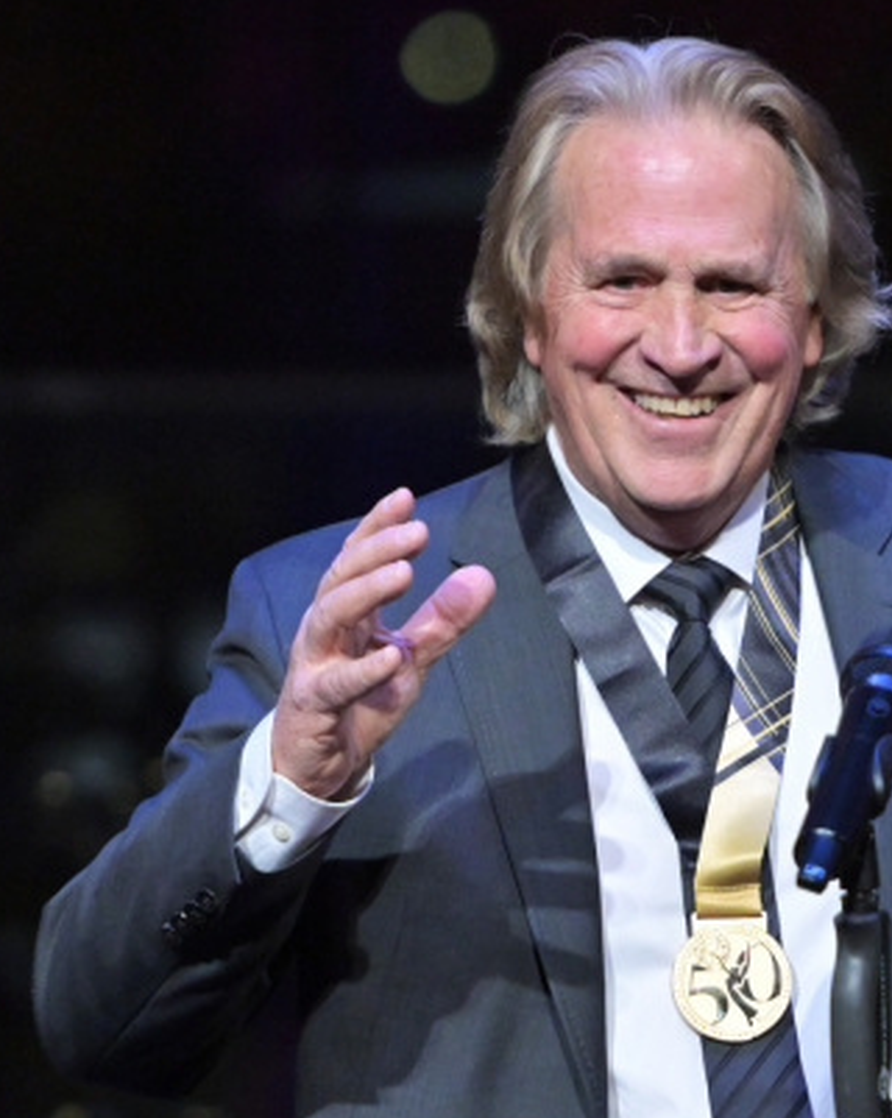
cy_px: 737
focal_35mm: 491
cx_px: 764
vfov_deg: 3.9
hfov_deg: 3.1
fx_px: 16228
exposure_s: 1/400
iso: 4000
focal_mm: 175
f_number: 2.8
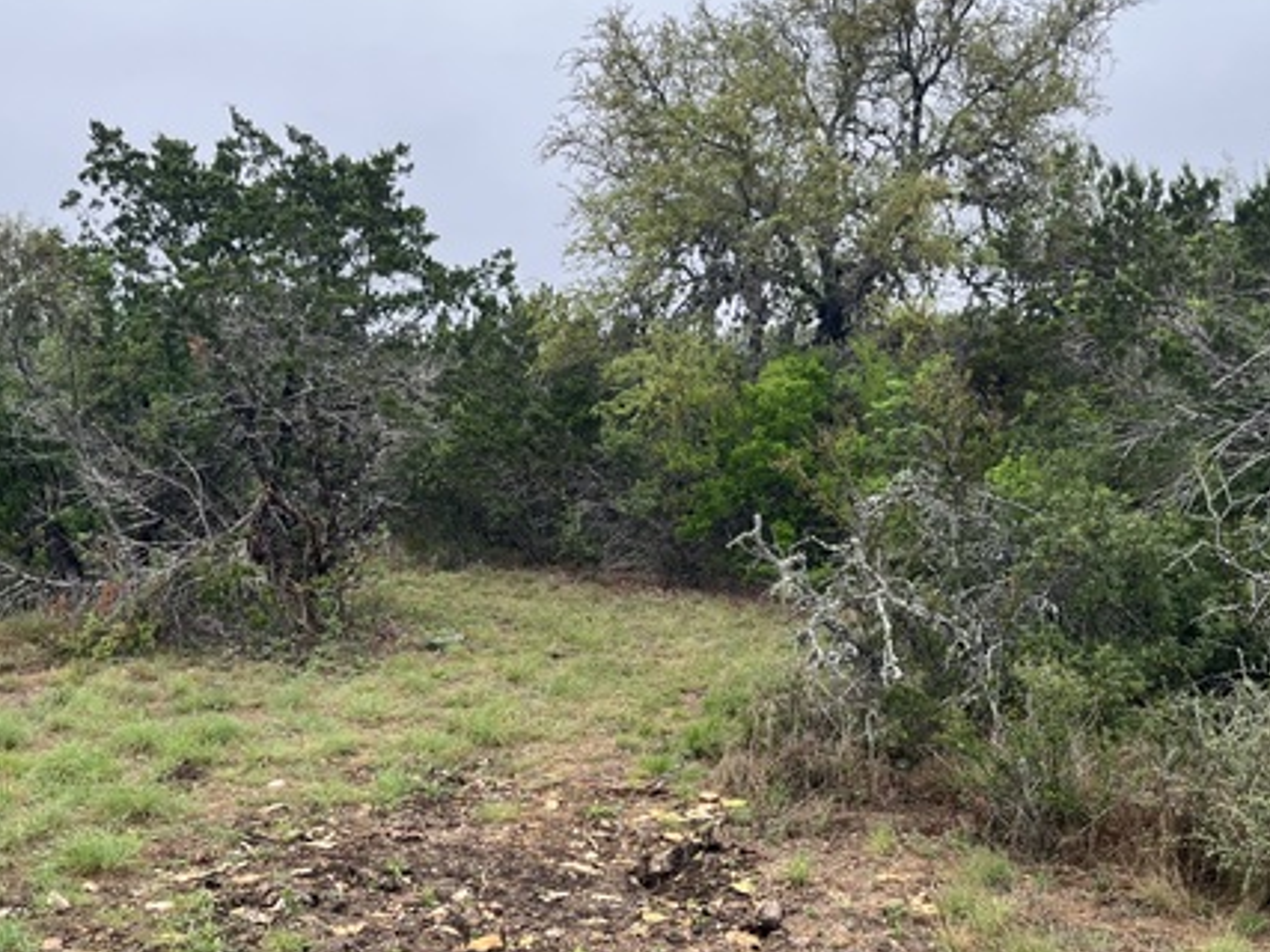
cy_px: 574
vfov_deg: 36.7
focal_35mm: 39
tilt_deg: -9.9
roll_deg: -5.6
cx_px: 616
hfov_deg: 47.9
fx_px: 1430
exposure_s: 1/159
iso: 40
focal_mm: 5.1
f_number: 1.6
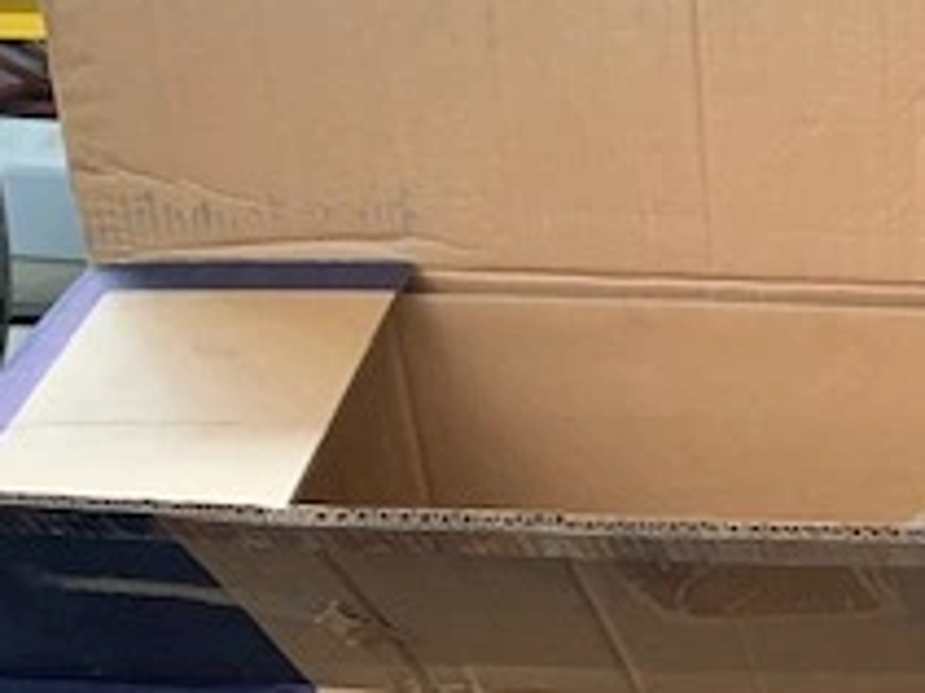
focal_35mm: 79
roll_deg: -3.1
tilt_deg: -37.8
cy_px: 697
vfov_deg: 18.2
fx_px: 2110
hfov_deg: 21.8
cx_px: 1258
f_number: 1.8
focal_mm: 4.25
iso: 160
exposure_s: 1/60
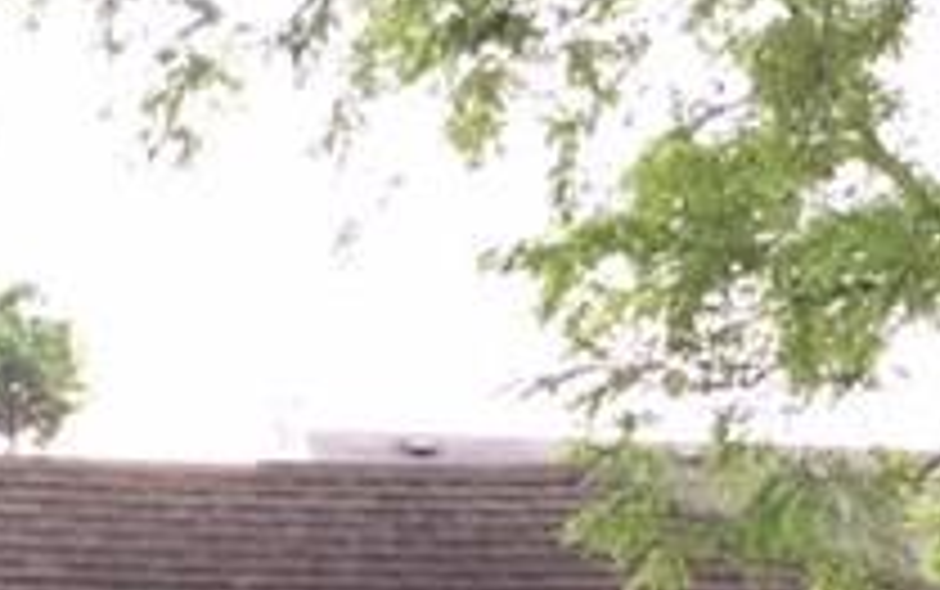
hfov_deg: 22.0
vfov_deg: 13.2
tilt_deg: +0.6
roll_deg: -2.3
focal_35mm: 94
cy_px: 883
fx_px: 2410
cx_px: 328
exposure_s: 1/30
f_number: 2.2
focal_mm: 4.15
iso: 125
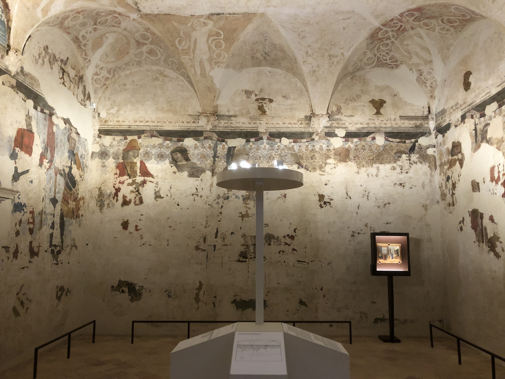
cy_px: 190
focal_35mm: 28
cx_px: 252
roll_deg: +0.1
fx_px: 408
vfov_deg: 49.7
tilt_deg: +7.0
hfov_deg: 63.4
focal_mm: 4
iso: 100
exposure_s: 1/12
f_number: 1.8
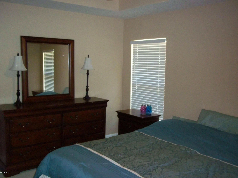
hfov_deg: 51.4
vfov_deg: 39.7
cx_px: 119
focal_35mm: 36
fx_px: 248
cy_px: 89
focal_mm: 6.5
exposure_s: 1/30
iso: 320
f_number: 3.1
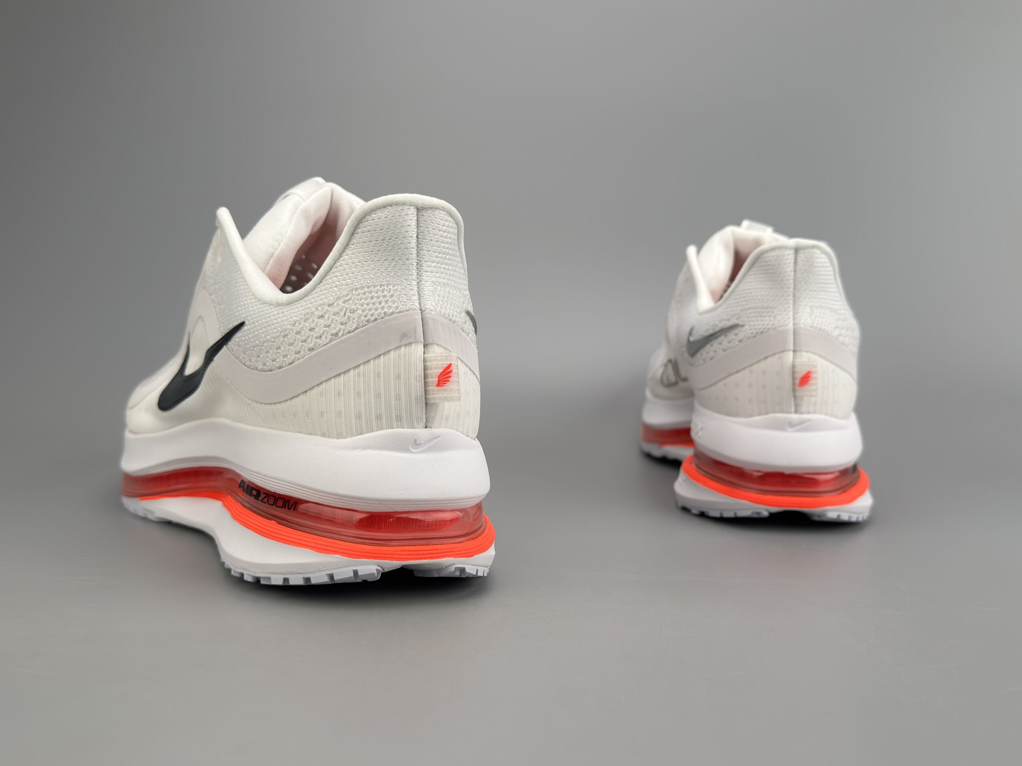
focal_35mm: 35
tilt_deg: -4.6
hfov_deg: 52.6
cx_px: 511
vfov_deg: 40.7
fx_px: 1033
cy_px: 383
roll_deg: -0.7
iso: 100
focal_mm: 6.76
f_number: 1.78
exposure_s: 1/824
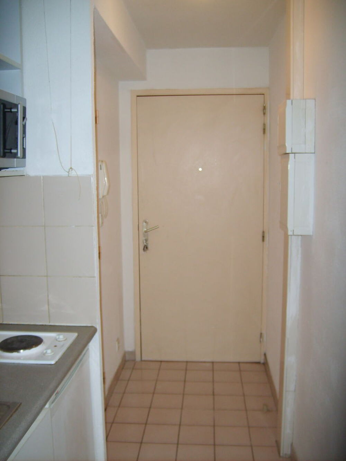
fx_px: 466
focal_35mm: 35
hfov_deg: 40.7
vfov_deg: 52.6
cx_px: 173
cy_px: 230
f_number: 2.8
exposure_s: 1/45
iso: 100
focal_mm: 5.8
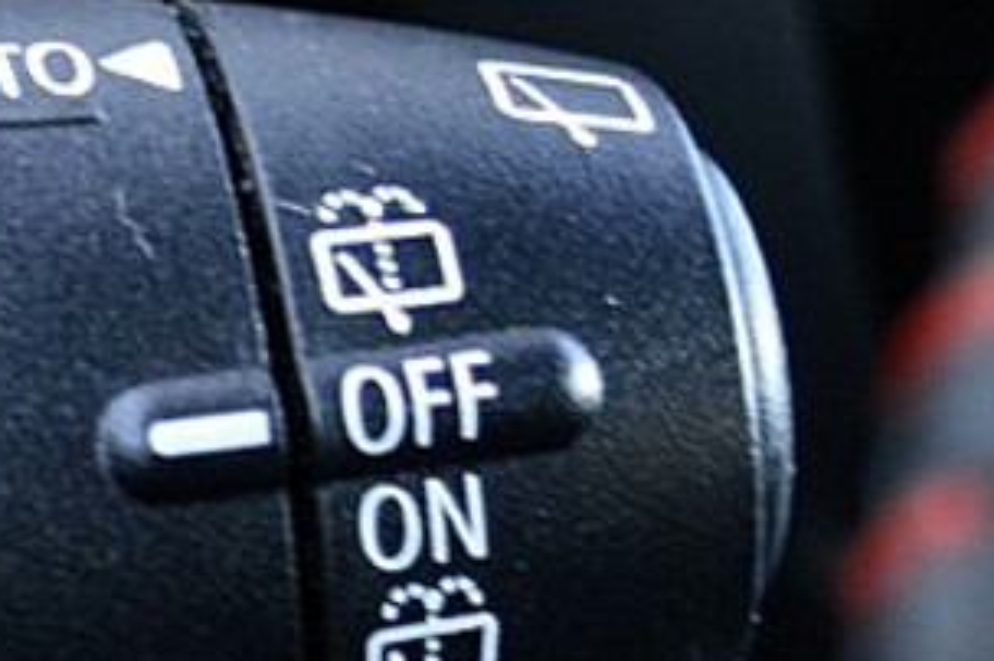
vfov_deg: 5.0
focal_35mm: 276
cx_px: -477
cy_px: 262
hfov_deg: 7.4
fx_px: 7612
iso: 800
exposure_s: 1/20
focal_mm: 40
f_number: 4.8
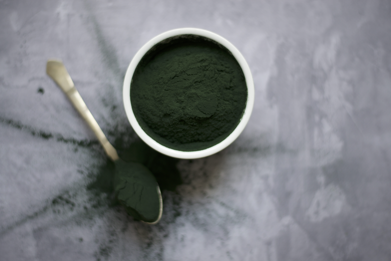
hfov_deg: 38.9
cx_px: 197
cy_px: 132
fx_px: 554
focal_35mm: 51
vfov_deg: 26.5
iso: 250
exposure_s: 1/160
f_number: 9
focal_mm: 50
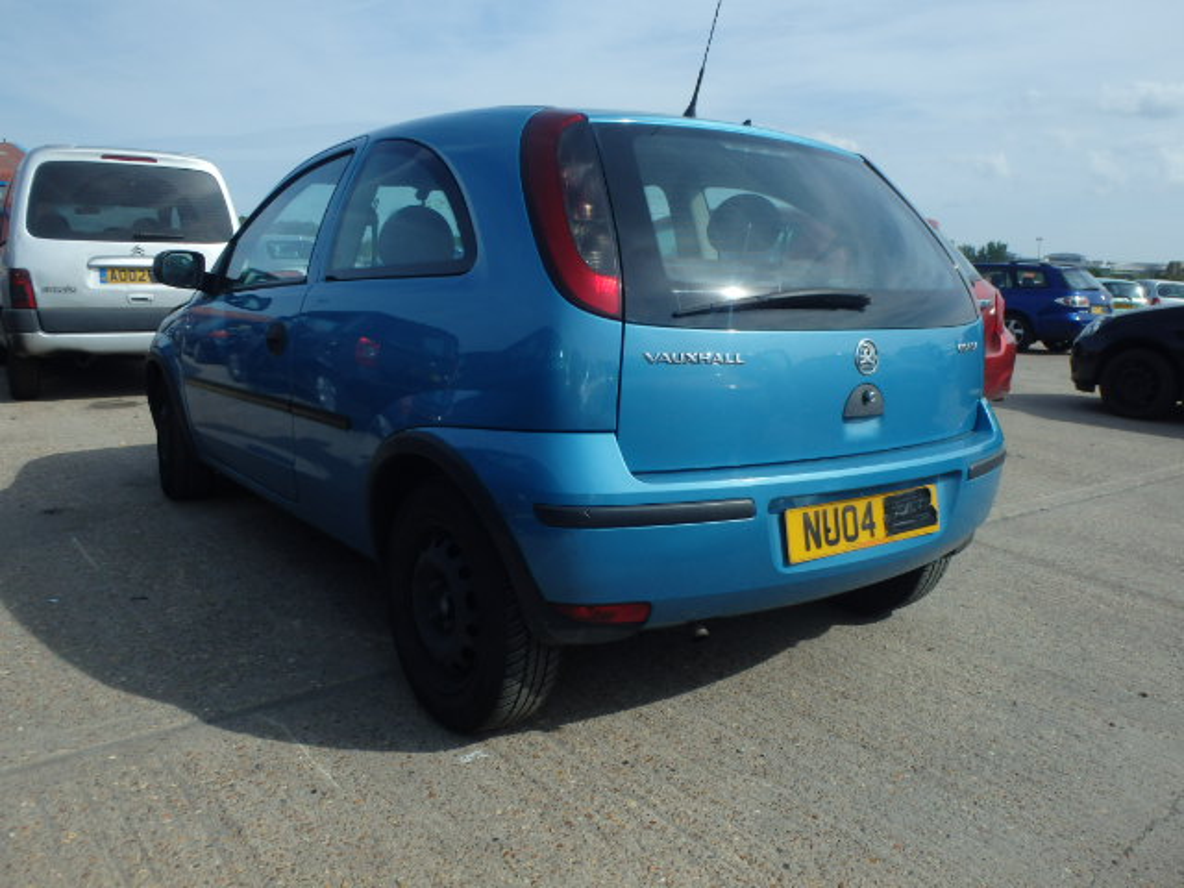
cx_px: 592
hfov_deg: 63.4
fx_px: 958
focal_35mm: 28
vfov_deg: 49.7
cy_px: 444
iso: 125
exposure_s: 1/800
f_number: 3.9
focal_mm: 5
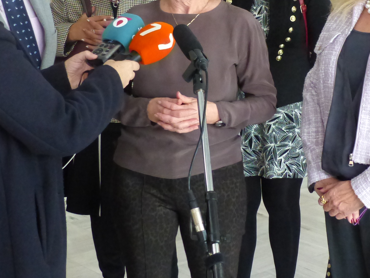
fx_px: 930
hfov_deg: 22.4
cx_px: 246
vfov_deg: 16.8
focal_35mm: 87
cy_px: 48
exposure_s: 1/125
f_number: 2.8
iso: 800
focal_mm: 7.6
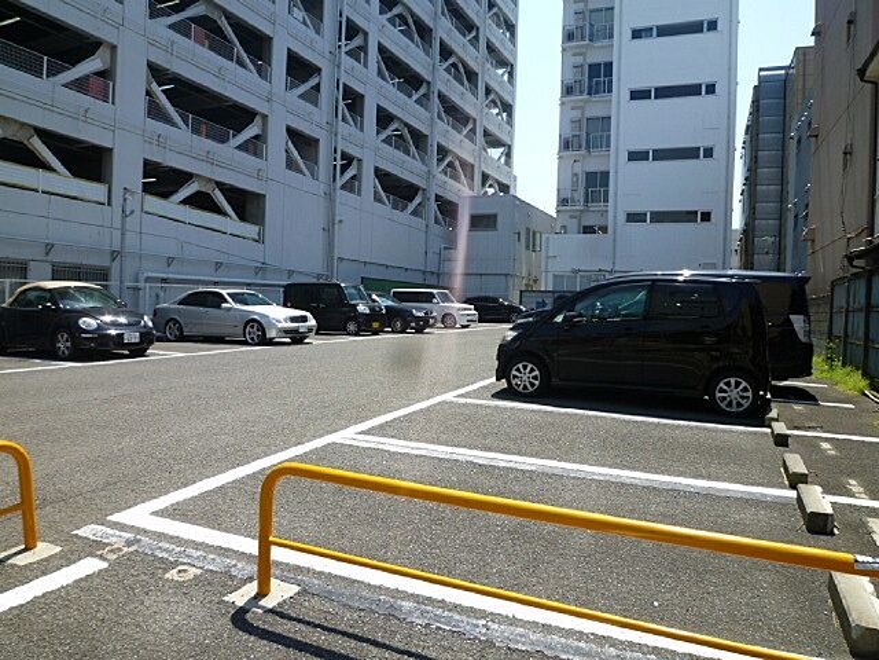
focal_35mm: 25
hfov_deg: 69.4
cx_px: 440
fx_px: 635
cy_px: 330
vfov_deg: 54.9
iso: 80
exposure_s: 1/400
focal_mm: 4.5
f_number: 4
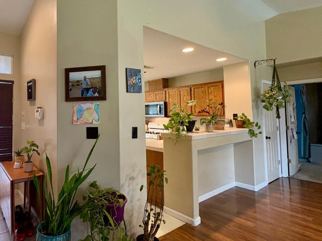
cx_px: 85
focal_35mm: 21
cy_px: 106
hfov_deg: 74.1
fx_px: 195
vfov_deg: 63.2
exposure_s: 1/60
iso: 400
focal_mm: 2.22
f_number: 2.2
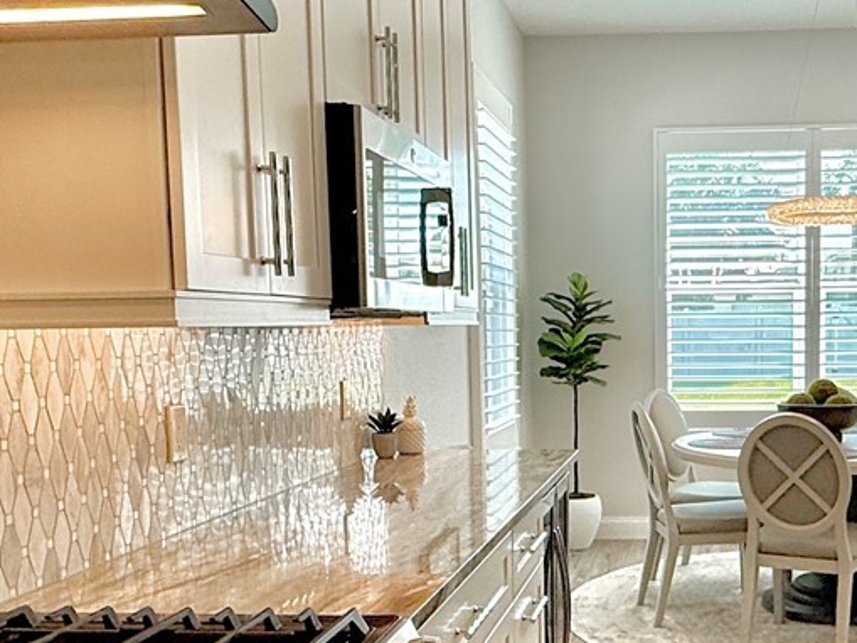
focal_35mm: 44
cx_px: 638
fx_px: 1090
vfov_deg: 32.6
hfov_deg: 41.7
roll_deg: +0.4
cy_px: 422
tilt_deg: -4.6
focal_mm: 2.22
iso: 64
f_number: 2.2
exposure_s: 1/264
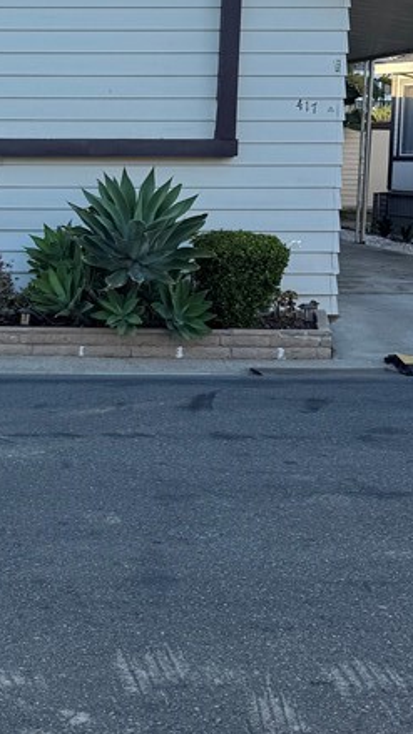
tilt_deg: -6.3
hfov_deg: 18.8
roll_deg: +0.4
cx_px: -64
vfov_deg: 34.1
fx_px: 1187
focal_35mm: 61
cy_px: 247
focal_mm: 6.76
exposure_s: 1/1425
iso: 80
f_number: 1.78
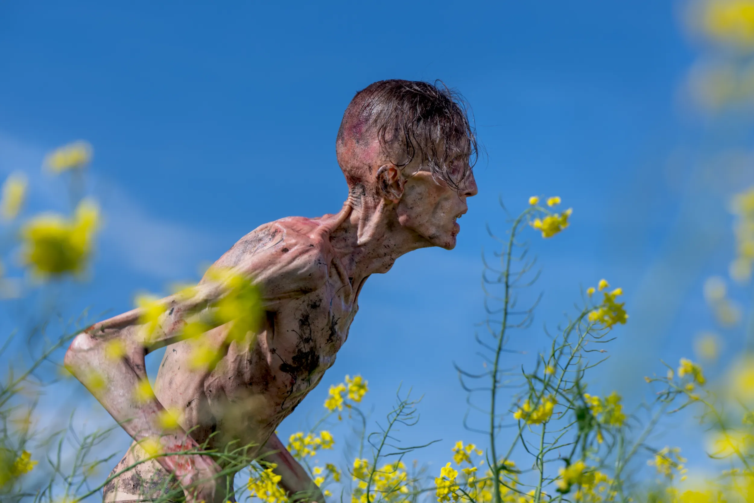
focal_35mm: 122
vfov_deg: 11.2
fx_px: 2555
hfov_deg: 16.8
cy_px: 252
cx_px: 377
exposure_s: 1/400
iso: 100
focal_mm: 122
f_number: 5.6
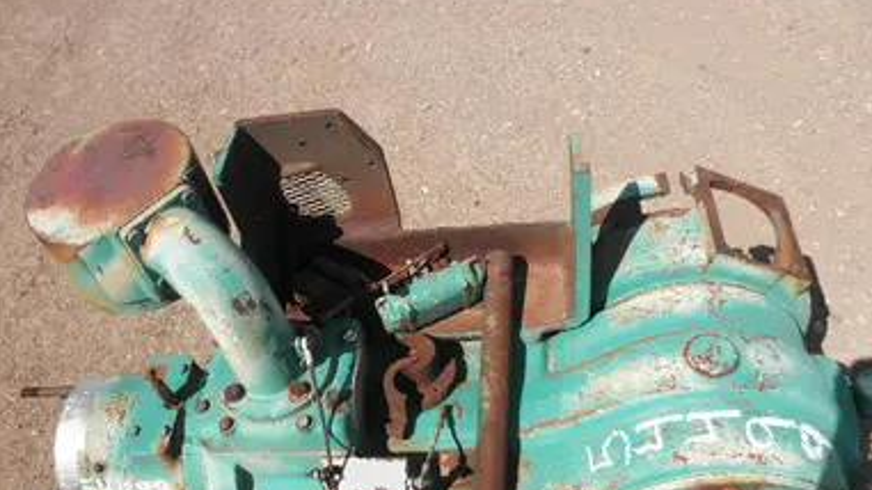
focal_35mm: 32
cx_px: 417
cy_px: 277
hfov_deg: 61.0
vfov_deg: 36.6
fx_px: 740
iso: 64
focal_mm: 5
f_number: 8.5
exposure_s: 1/125
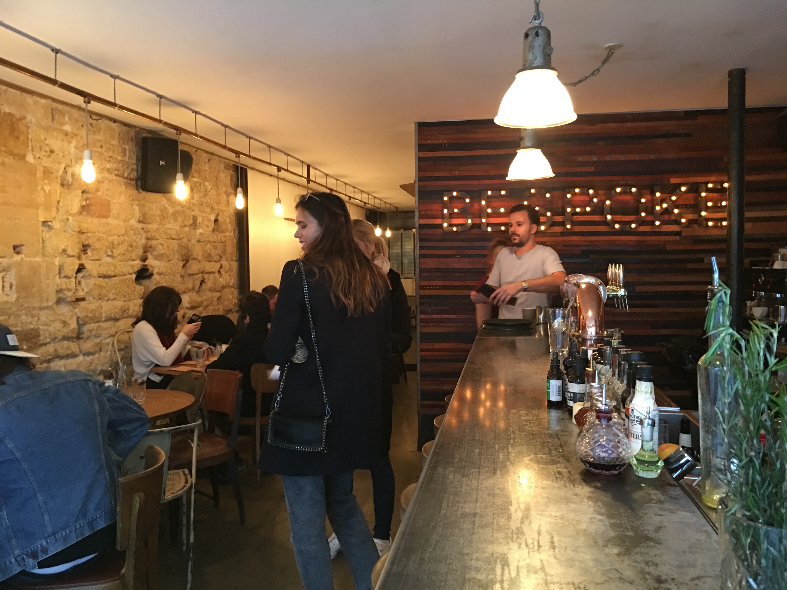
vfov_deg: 48.2
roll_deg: -0.1
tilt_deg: -2.1
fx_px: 659
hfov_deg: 61.7
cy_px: 295
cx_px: 394
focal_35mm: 29
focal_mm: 4.15
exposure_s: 1/8
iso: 125
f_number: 2.2
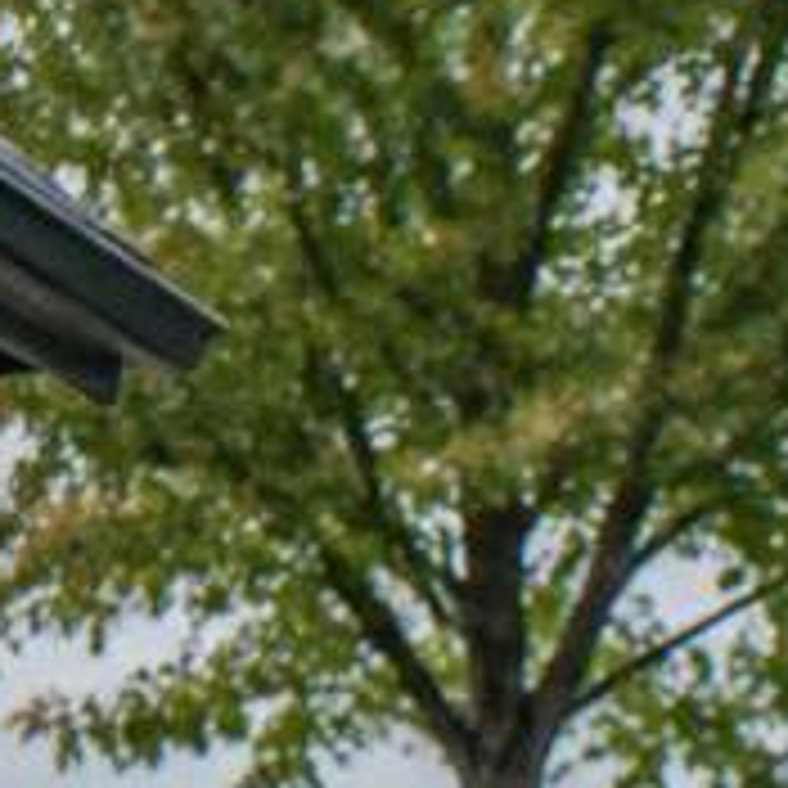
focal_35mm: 194
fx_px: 4996
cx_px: 536
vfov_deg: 8.6
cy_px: 1436
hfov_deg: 9.0
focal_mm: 40
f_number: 7.1
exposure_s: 1/250
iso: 200
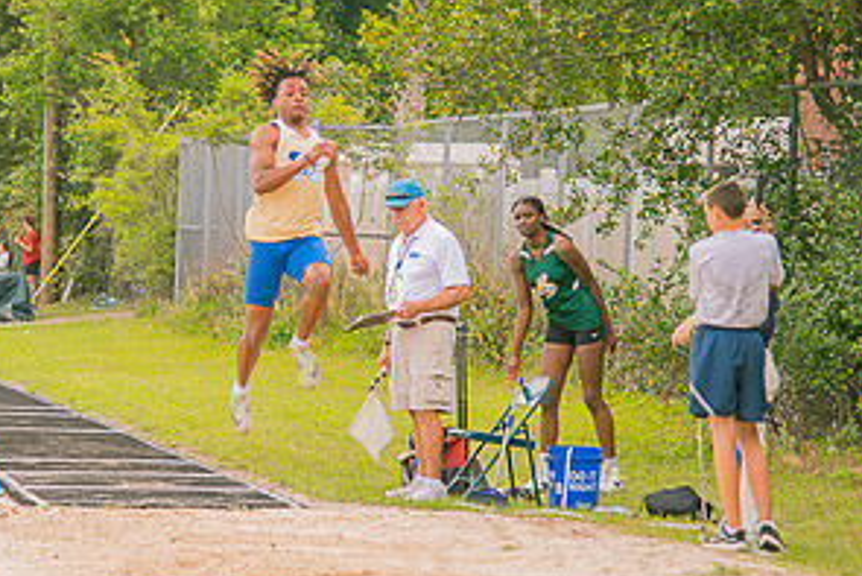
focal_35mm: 169
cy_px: 313
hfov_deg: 12.1
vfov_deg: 8.1
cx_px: 298
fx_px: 4048
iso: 200
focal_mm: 86
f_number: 4
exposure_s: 1/200
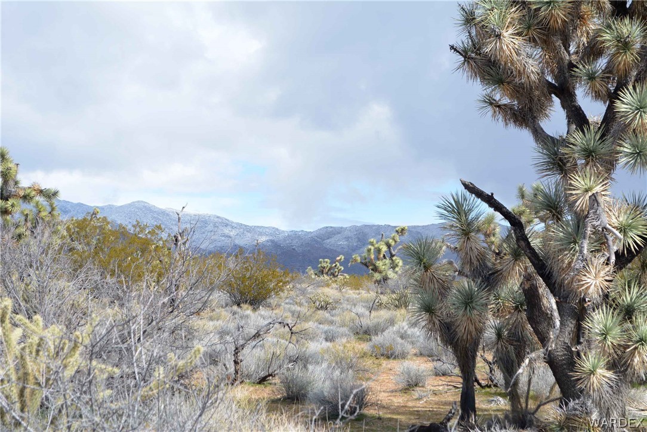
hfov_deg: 24.6
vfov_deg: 16.6
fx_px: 1483
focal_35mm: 82
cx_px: 324
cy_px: 216
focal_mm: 55
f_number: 8
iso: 100
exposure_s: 1/160
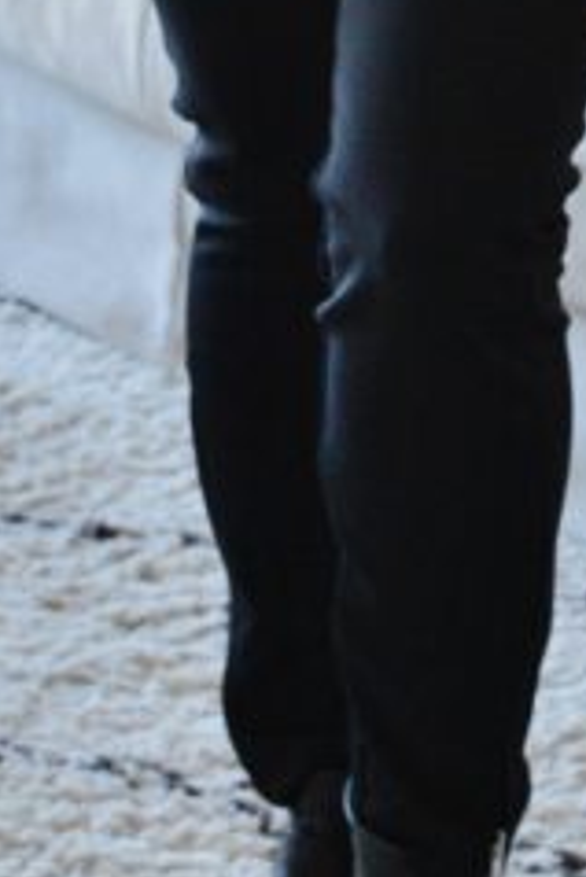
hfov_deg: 5.5
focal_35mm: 250
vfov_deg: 8.0
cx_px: 369
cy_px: -641
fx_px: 6095
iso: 4000
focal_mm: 58
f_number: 5
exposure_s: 1/40
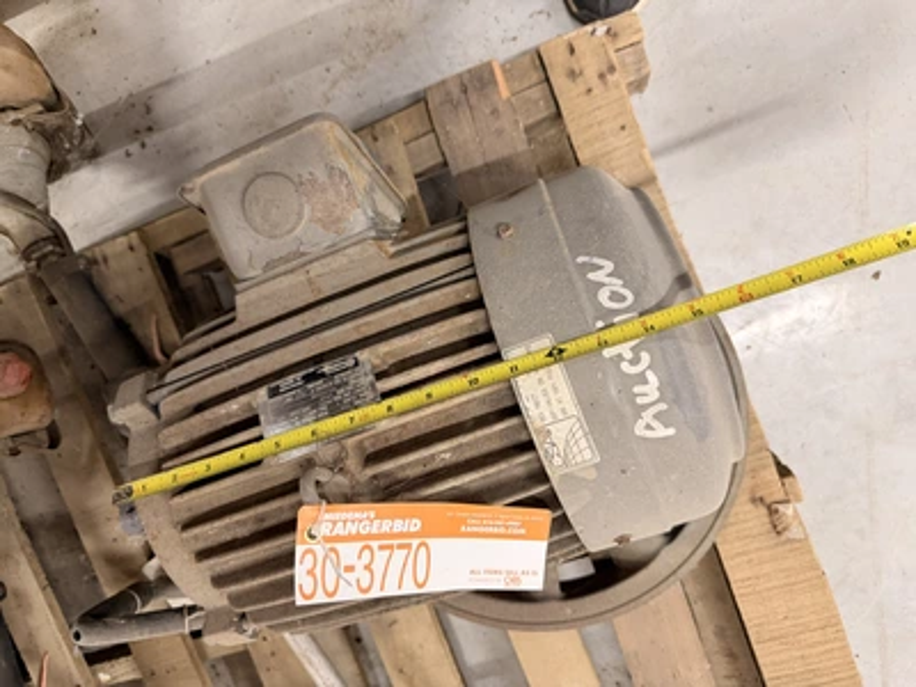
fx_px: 635
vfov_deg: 56.8
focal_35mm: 24
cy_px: 344
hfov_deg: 71.6
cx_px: 458
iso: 400
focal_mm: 6.76
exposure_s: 1/60
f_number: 1.78
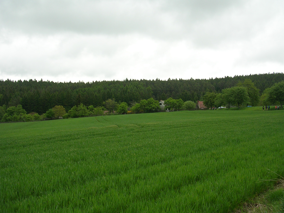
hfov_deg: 49.0
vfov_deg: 37.7
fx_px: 312
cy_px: 106
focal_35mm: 38
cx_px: 142
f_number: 2.8
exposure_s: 1/520
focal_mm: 5.8
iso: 50
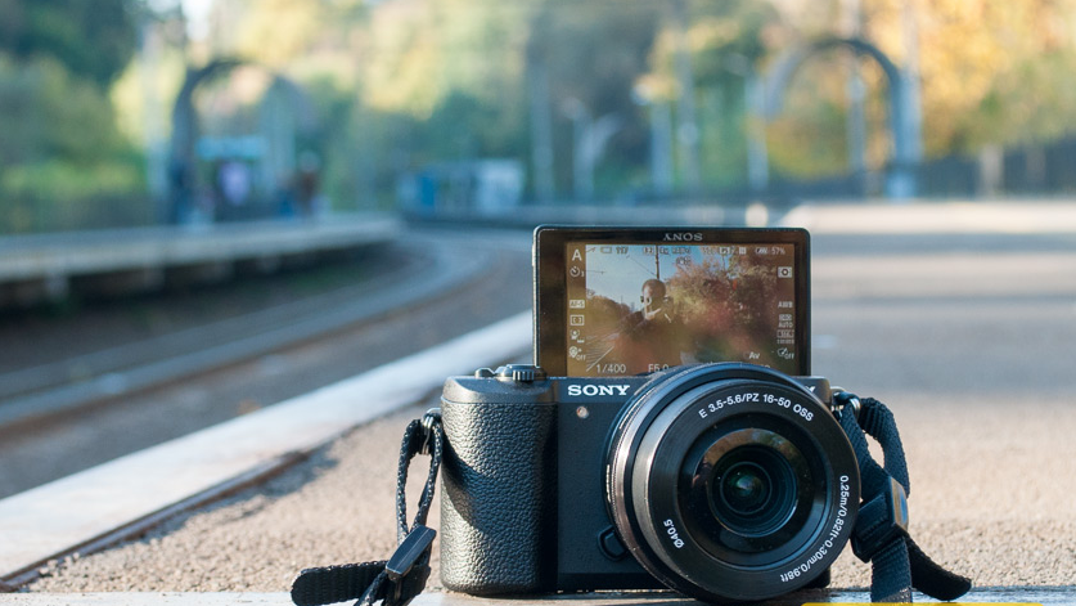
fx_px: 1798
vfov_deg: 19.1
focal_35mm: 63
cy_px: 323
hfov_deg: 33.3
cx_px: 539
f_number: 7.1
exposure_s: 1/80
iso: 250
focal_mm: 40
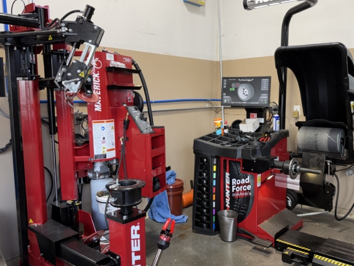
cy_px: 130
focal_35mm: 32
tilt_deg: -6.5
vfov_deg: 44.2
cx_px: 199
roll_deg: +0.7
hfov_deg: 56.7
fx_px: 327
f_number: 1.78
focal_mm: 6.76
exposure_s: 1/120
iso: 125
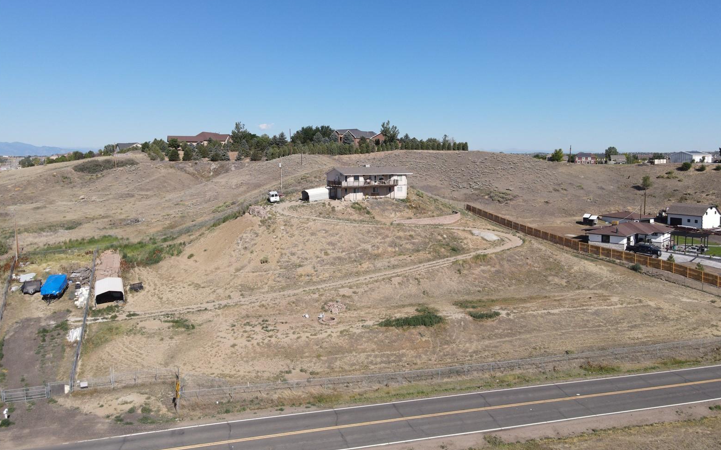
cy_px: 196
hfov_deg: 70.4
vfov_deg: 47.5
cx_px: 362
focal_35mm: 26
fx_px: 511
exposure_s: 1/725
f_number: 2.8
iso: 100
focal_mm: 4.5
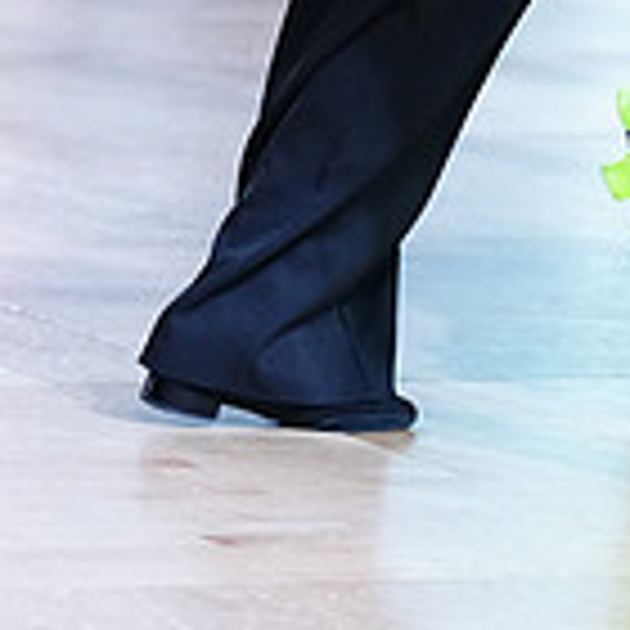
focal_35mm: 376
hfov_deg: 4.6
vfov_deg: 4.6
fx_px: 7742
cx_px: 718
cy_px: -369
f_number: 2.8
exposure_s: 1/640
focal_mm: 107
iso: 1250
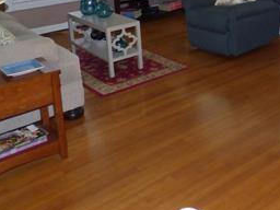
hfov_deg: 36.2
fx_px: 404
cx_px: 243
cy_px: -12
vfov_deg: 27.1
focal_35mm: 50
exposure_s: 1/60
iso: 500
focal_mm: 3.58
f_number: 2.8
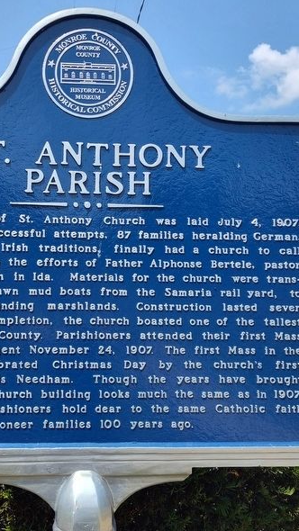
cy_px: 268
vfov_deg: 58.0
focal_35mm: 34
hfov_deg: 34.1
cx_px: 84
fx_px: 479
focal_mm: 5.56
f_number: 1.8
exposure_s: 1/1508
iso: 100
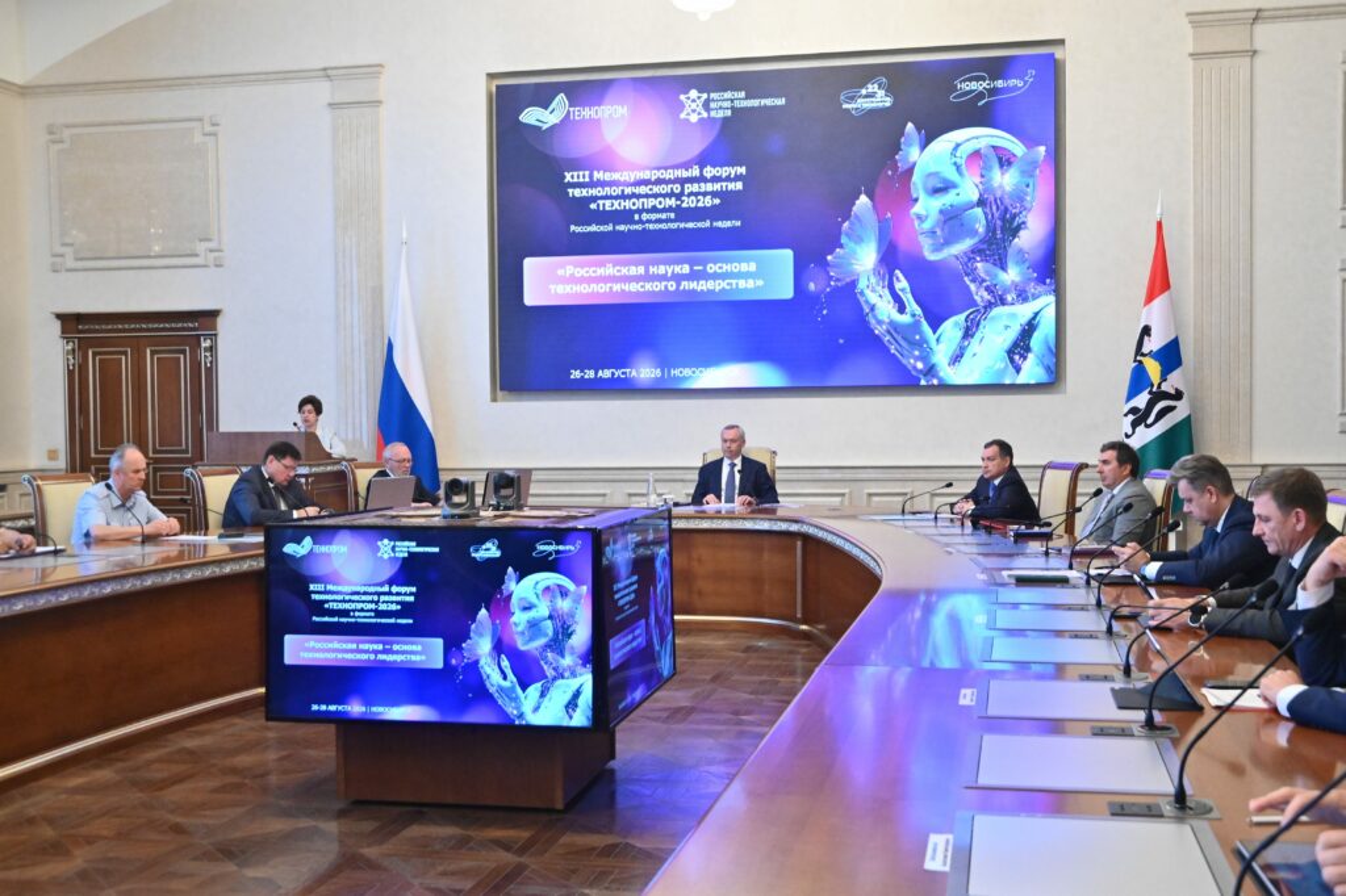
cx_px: 673
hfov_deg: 48.5
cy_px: 448
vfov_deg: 33.4
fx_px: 1495
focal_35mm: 40
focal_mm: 40
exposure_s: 1/160
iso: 6400
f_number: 10
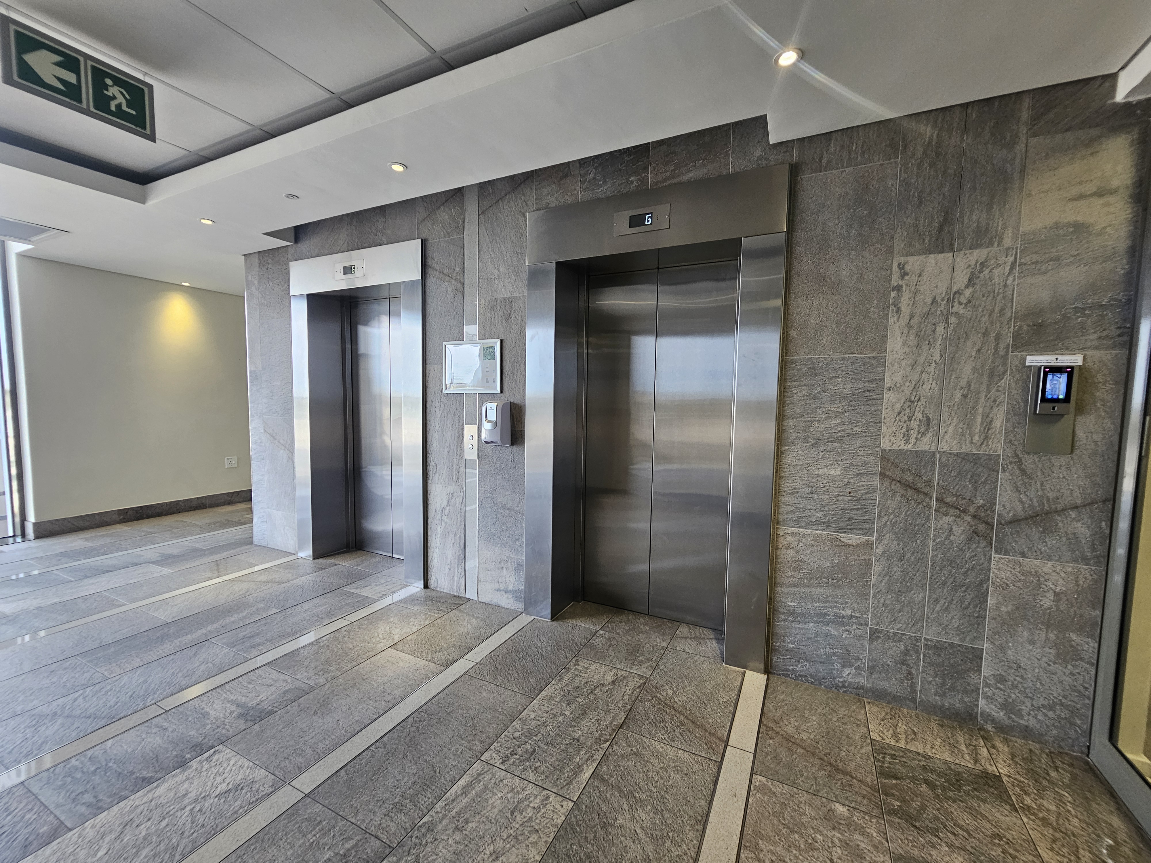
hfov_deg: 106.2
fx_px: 432
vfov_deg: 89.9
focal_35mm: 13
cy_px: 432
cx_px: 576
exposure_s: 1/50
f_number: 2.2
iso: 125
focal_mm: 2.2
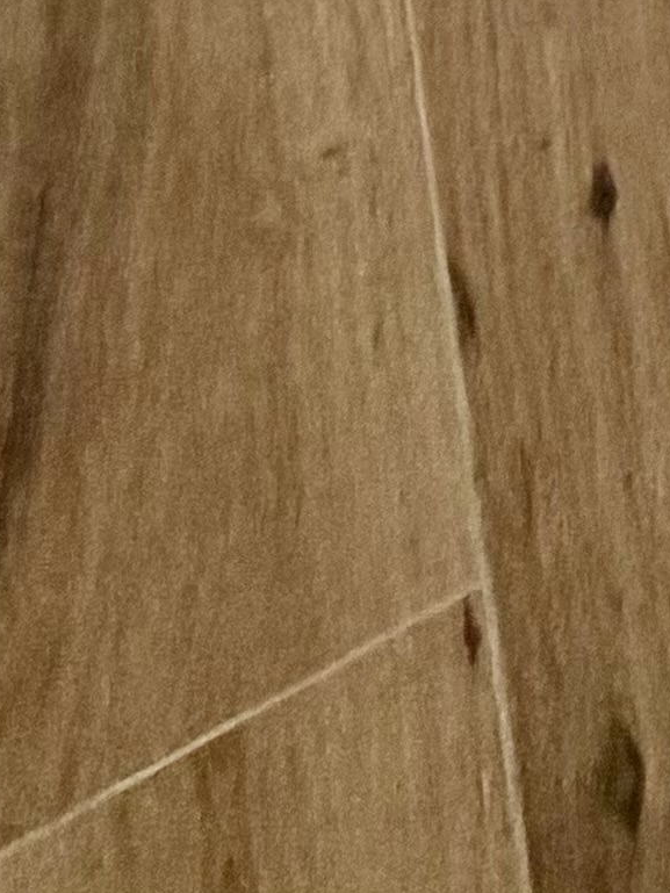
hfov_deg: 10.2
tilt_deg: -0.2
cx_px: 2048
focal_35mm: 104
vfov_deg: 9.1
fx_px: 2683
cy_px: -2374
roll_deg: -2.2
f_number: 2.2
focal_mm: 2.22
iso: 50
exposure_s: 1/121
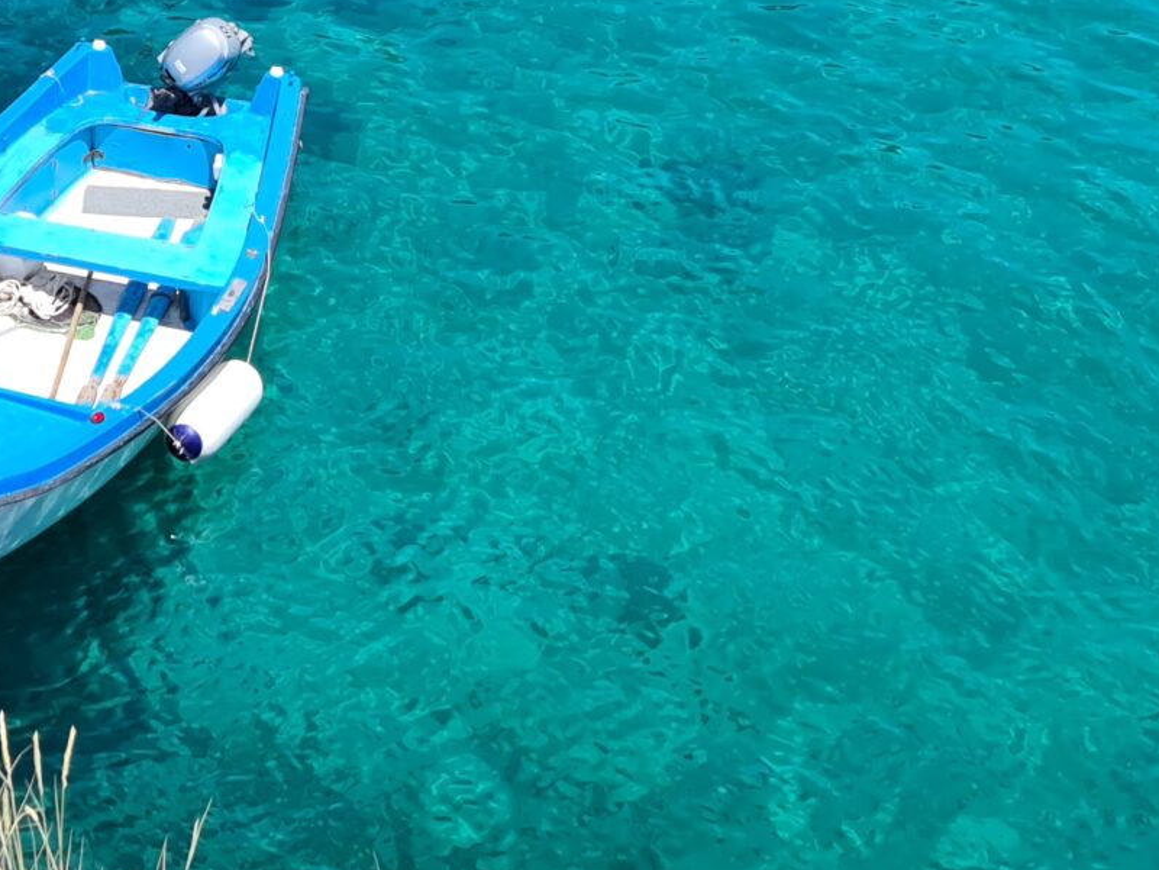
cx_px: -80
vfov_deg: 17.2
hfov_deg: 23.1
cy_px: -286
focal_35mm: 80
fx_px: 2679
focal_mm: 7
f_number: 1.8
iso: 50
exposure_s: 1/722
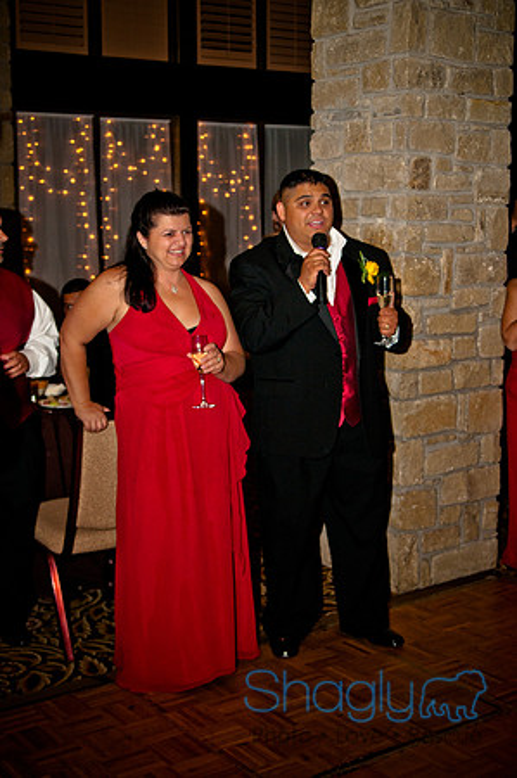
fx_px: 1133
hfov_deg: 25.7
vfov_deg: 37.9
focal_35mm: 52
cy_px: 389
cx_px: 258
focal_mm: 35
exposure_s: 1/200
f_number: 3.2
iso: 400
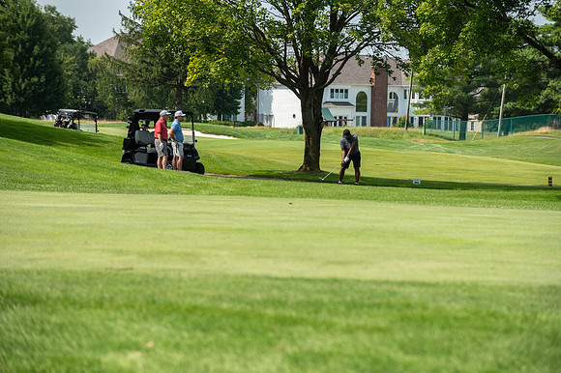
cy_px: 186
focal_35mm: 200
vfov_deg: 6.9
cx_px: 280
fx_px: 3118
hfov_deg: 10.3
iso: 250
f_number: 5
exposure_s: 1/2000
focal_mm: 200
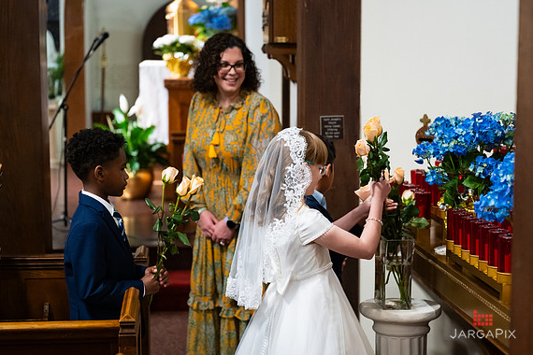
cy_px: 178
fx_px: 1066
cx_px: 269
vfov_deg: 18.9
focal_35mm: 72
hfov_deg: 28.1
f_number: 3.2
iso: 3200
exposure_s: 1/160
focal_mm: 70
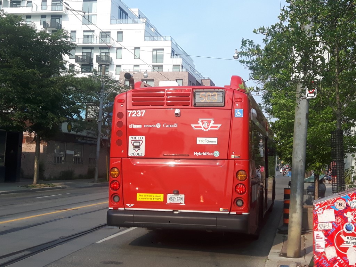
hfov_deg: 58.4
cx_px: 178
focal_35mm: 31
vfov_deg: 45.4
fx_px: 319
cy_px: 134
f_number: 1.9
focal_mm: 3.7
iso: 40
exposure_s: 1/760
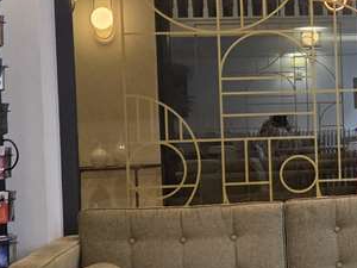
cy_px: 145
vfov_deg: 12.9
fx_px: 1186
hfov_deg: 16.0
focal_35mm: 115
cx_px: 505
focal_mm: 5.4
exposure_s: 1/100
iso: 160
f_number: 1.8
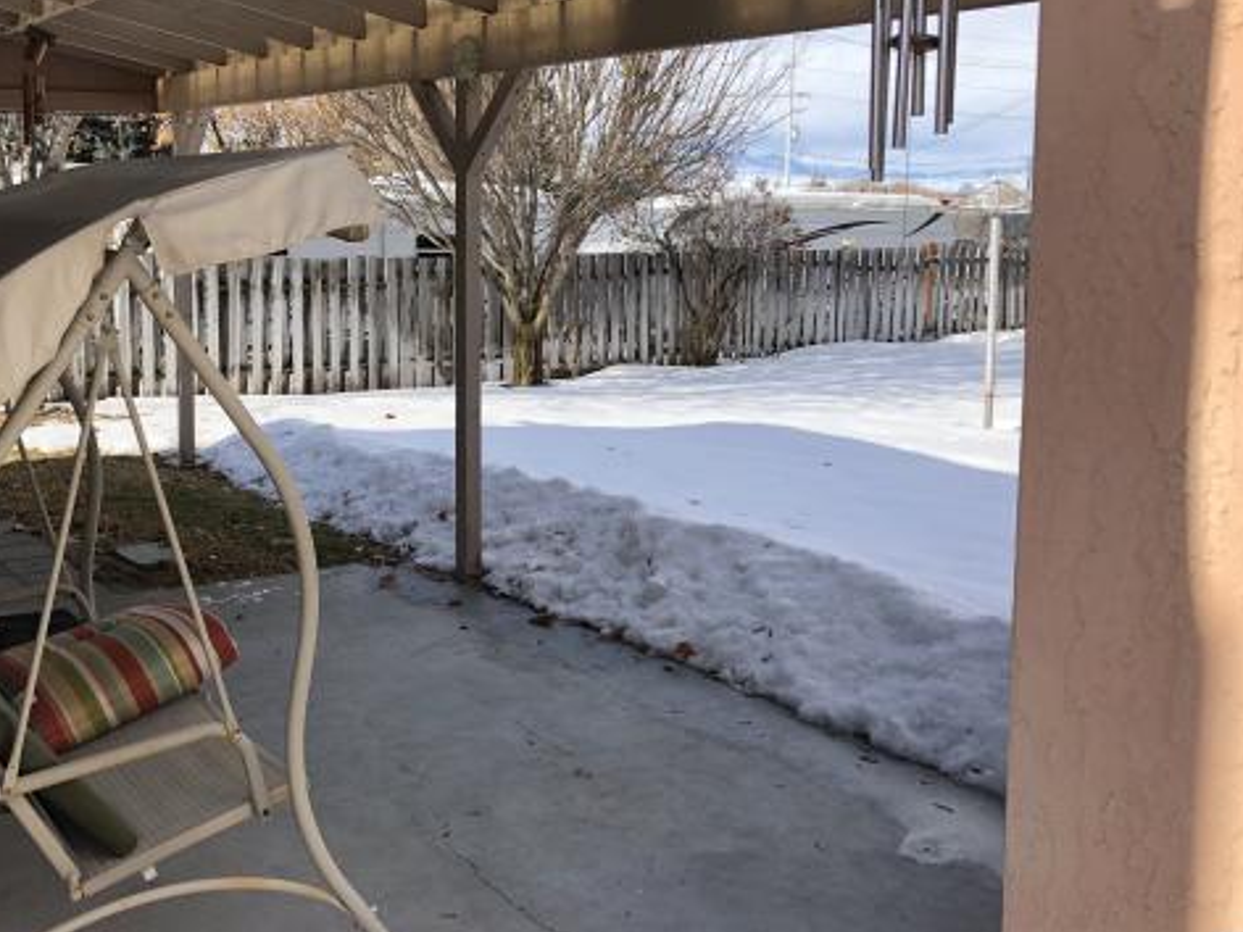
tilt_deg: -4.9
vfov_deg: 37.4
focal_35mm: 38
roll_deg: -0.2
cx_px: 453
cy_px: 321
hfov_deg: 48.4
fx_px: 1365
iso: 20
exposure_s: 1/1297
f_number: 1.8
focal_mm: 3.99
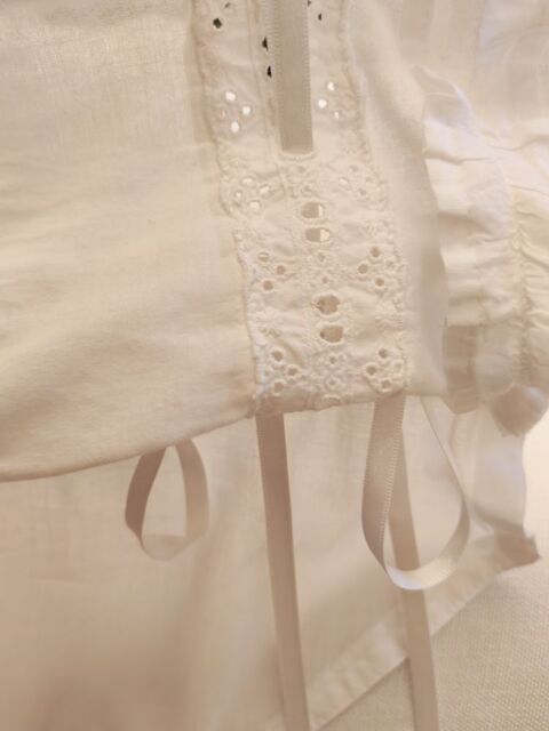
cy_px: 366
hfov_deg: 51.4
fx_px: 571
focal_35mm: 27
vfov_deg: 65.3
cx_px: 274
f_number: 1.9
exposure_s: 1/33
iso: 2000
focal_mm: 6.12
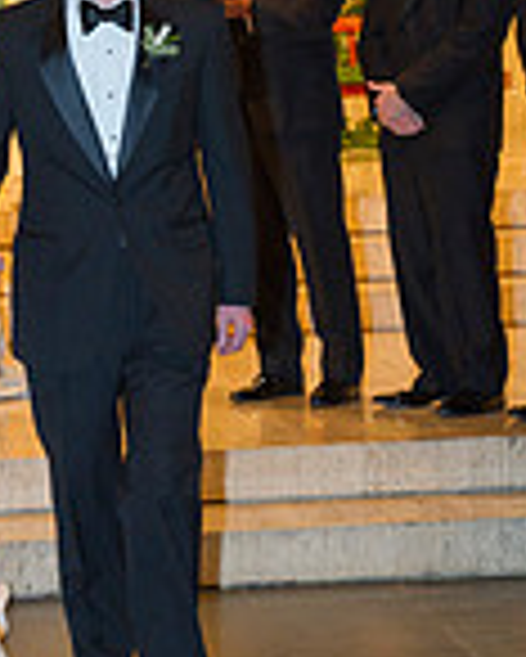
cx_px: 70
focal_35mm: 150
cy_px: 180
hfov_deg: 10.3
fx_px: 2916
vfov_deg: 12.8
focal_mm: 52
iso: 1600
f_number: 5
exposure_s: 1/80
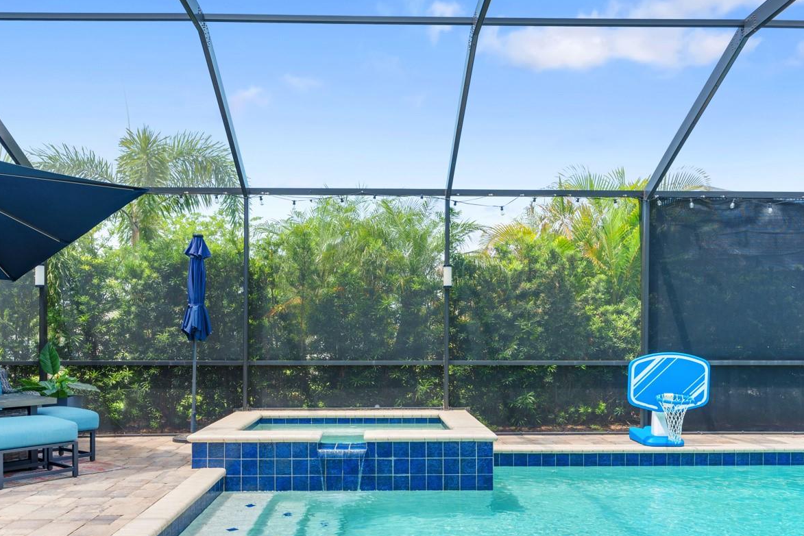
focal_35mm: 30
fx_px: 670
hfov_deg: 61.9
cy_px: 352
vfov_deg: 43.1
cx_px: 388
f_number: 8
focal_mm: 22
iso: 200
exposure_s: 1/125
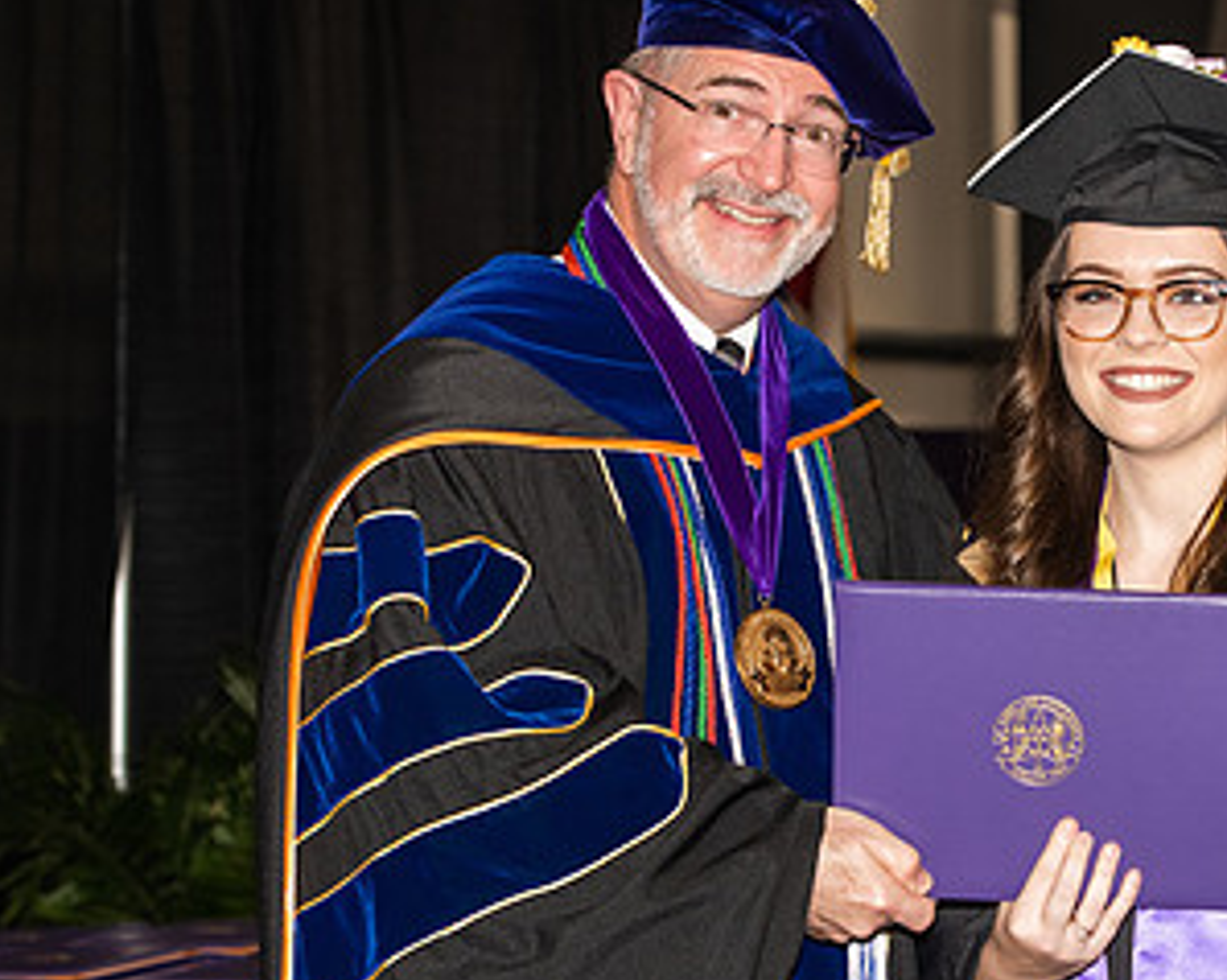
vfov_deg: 12.0
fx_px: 4645
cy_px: 653
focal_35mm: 128
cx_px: 910
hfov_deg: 15.0
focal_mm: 70
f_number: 5.6
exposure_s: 1/200
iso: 1000
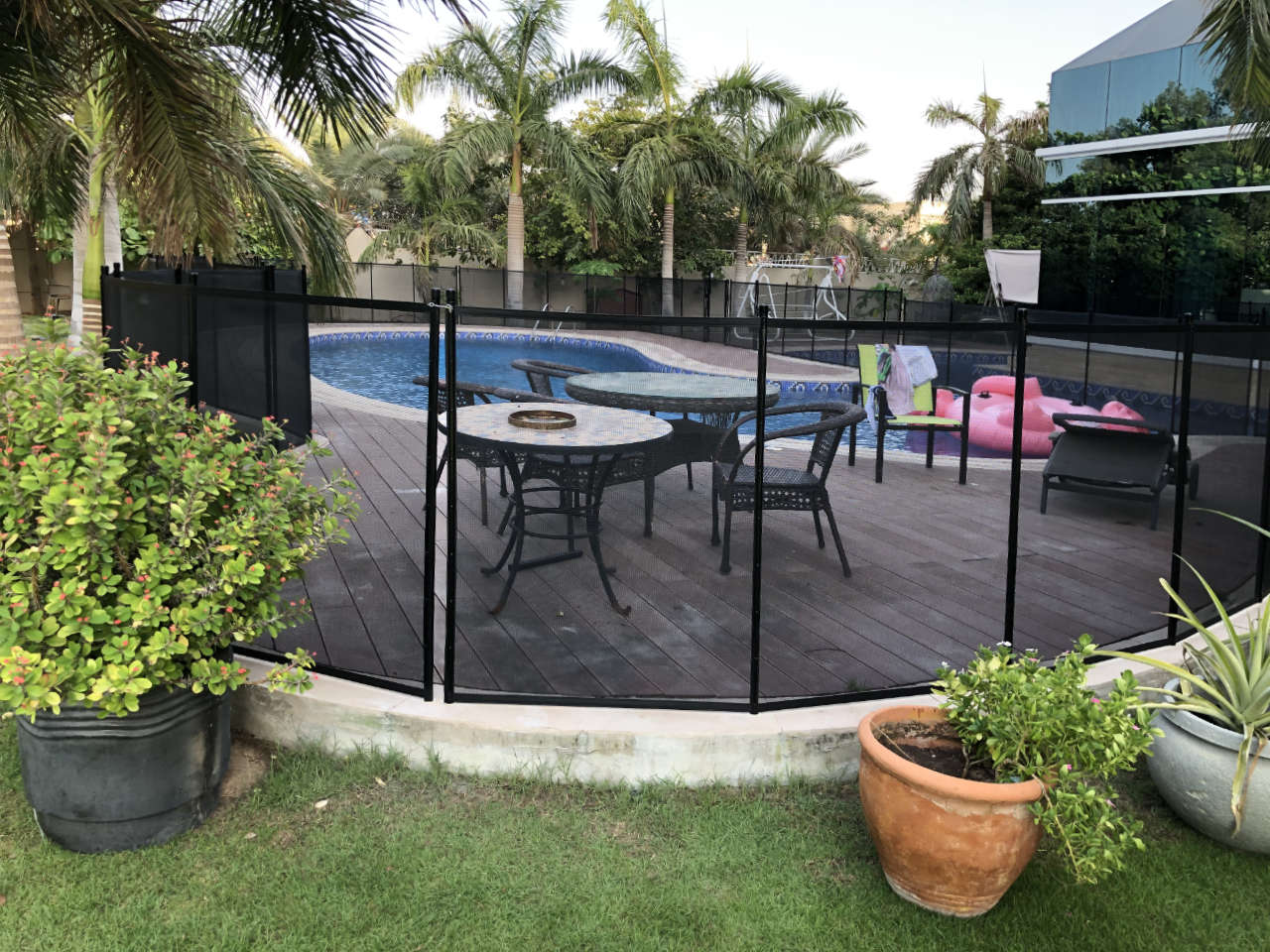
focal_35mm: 28
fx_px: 1027
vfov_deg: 49.7
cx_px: 635
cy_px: 476
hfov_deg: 63.4
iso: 20
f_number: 1.8
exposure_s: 1/120
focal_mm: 4
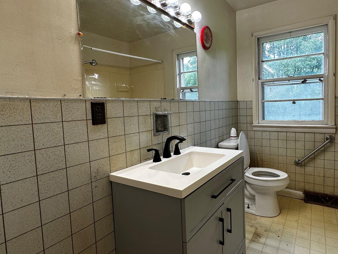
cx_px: 208
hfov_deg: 80.4
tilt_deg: -4.4
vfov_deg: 65.9
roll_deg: +2.3
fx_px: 195
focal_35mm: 20
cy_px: 117
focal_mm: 2.22
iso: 100
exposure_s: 1/120
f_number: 2.2
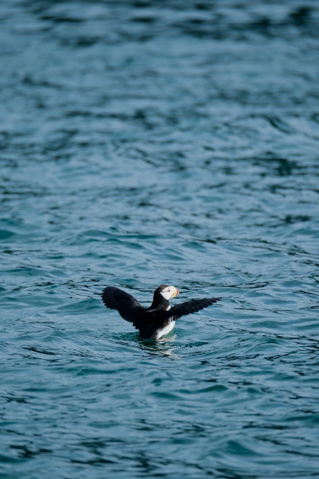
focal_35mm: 600
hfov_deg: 2.3
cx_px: 160
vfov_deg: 3.4
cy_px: 240
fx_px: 7974
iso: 400
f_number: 5.6
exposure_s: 1/1500
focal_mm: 400
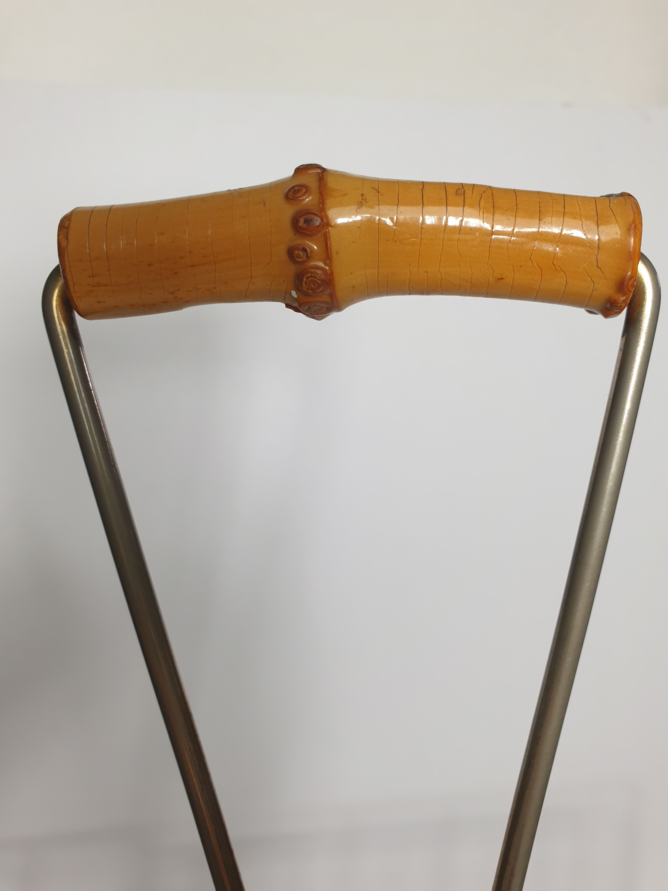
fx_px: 695
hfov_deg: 51.3
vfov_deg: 65.3
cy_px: 443
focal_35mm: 27
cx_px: 344
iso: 64
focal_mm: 4.3
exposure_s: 1/100
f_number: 2.4
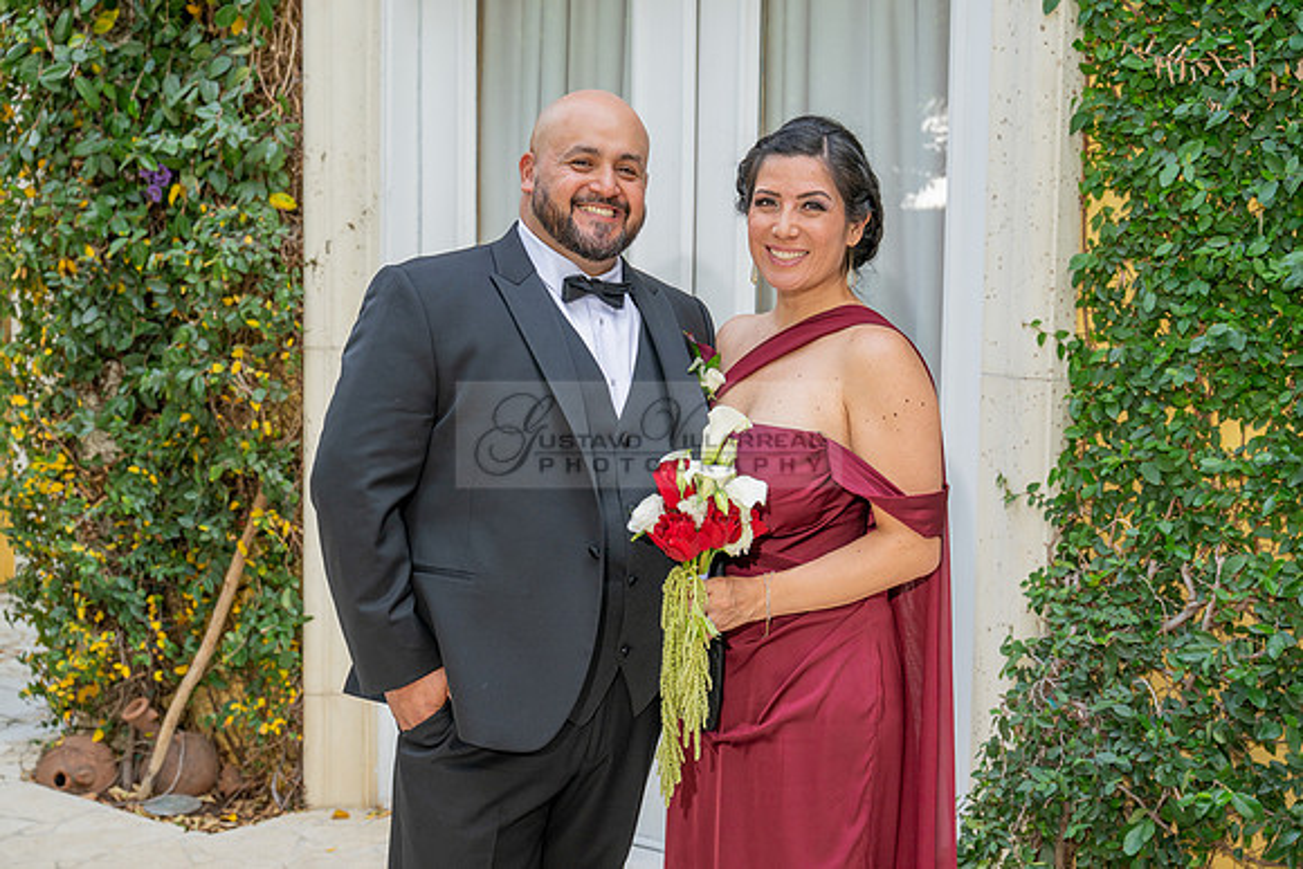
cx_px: 652
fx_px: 1882
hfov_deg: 38.2
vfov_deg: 26.0
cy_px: 434
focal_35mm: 52
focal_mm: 52
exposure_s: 1/200
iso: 200
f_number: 5
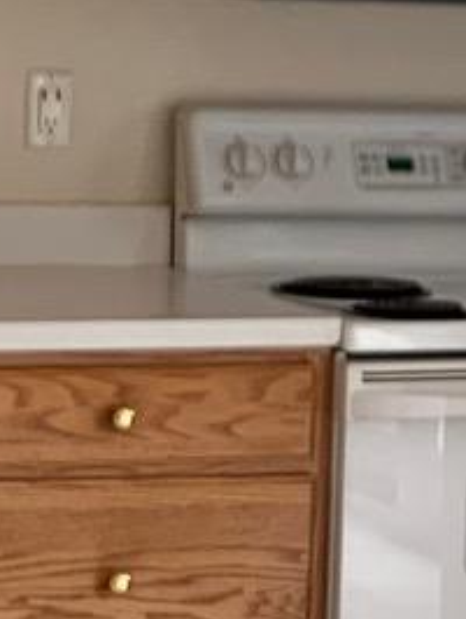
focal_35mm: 200
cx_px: 671
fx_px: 3584
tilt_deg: -9.5
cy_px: 517
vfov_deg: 9.9
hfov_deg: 7.3
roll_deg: -3.4
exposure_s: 1/121
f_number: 1.8
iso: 64
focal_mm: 4.25
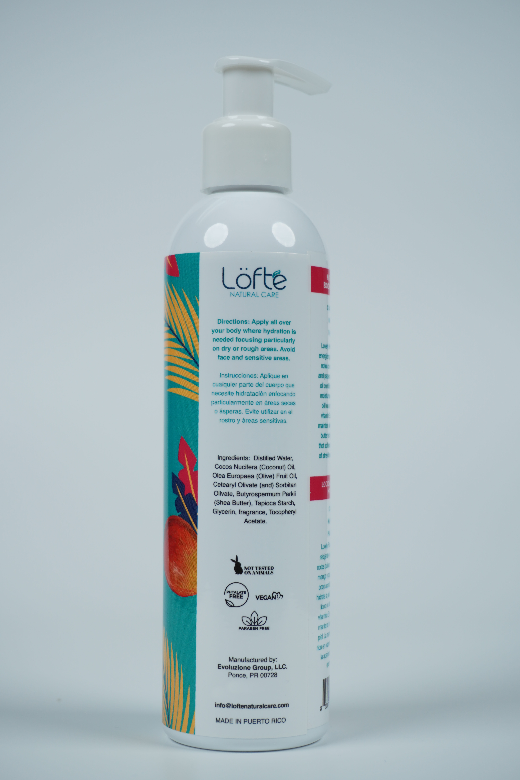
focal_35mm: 68
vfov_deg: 29.9
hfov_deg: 20.2
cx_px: 260
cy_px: 390
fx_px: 1462
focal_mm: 45
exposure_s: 1/80
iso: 125
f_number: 5.6
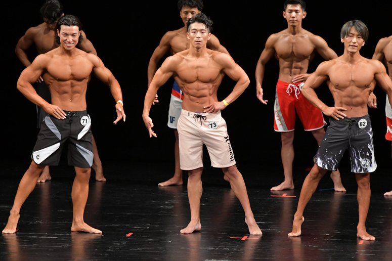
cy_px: 130
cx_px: 196
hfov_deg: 7.2
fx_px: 3102
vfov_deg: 4.8
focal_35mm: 285
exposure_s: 1/400
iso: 3200
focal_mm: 190
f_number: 5.6
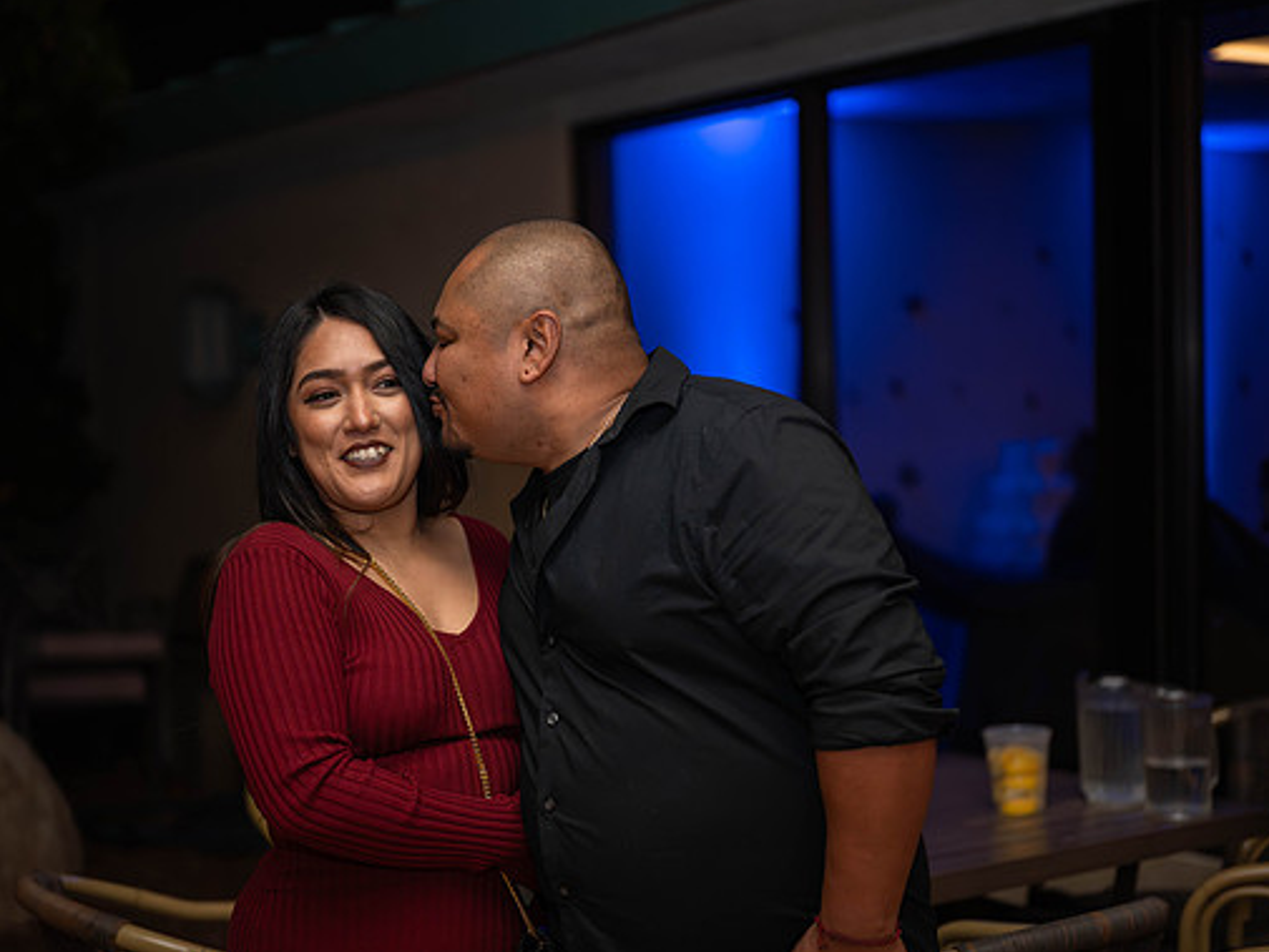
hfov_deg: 34.3
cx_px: 626
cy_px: 471
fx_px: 2053
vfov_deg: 26.1
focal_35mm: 56
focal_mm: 50
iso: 2000
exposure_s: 1/200
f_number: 2
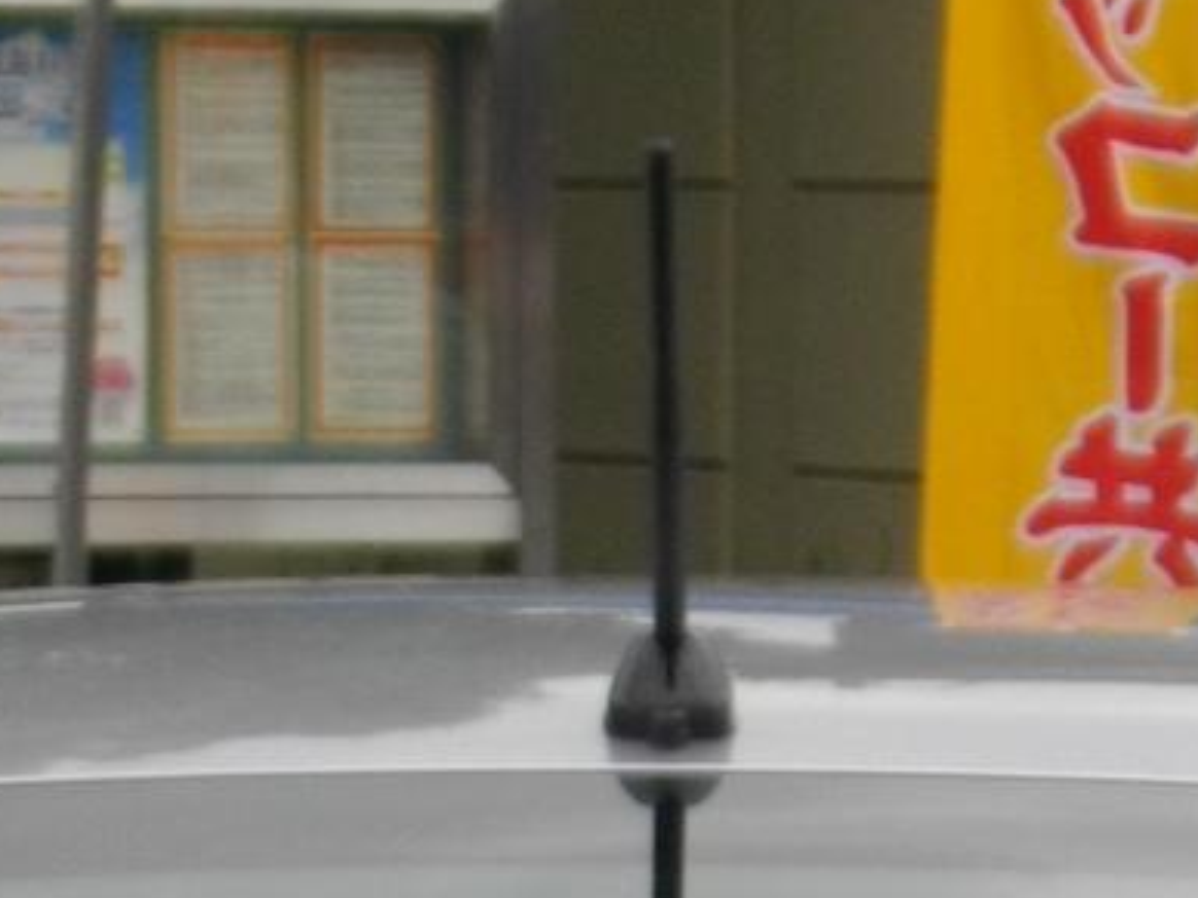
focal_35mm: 327
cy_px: 2305
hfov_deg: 6.1
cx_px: 719
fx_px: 11317
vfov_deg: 4.4
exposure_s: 1/500
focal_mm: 11
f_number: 4.1
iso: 100
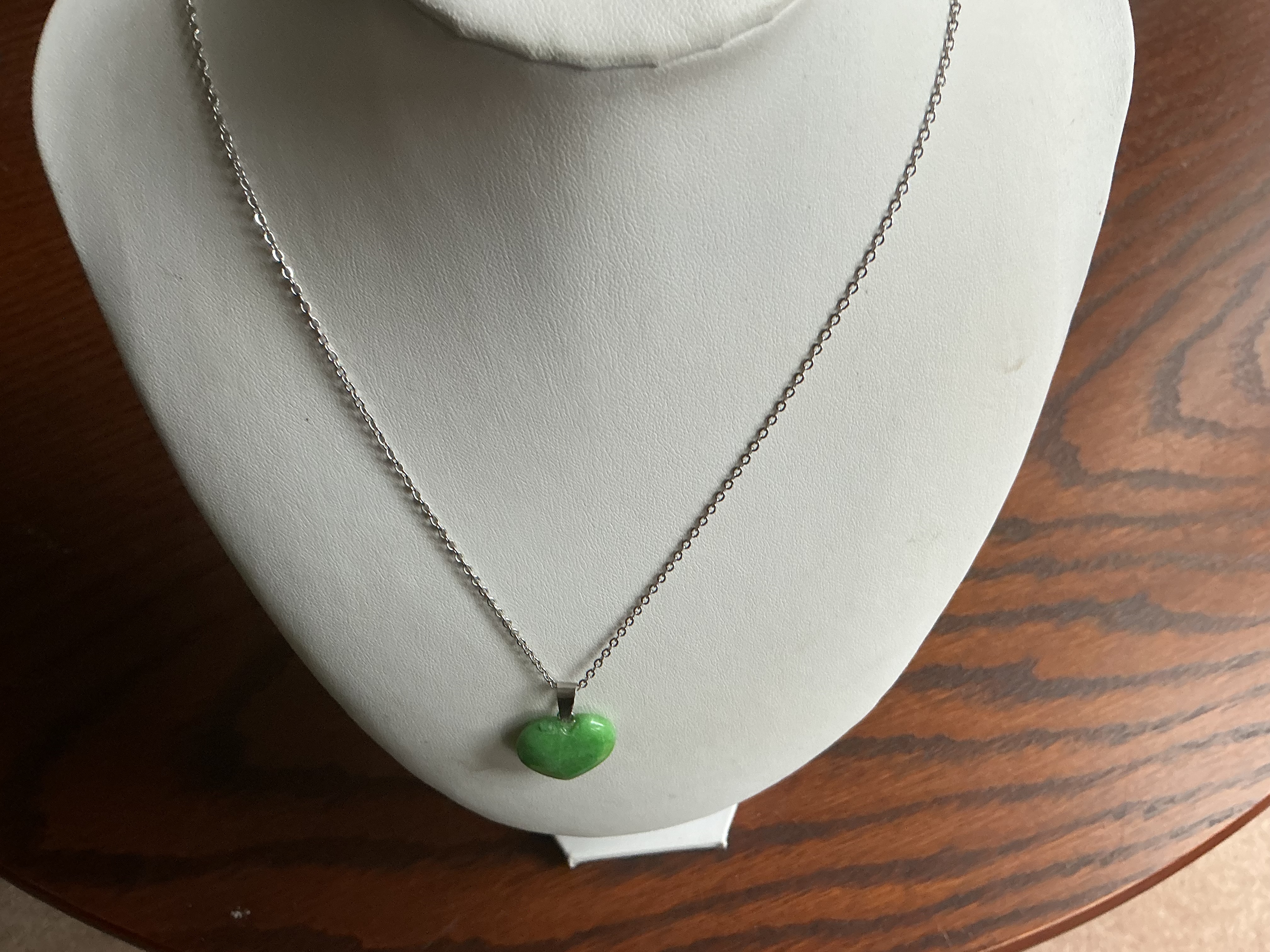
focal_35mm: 29
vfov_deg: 48.2
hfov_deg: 61.7
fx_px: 1064
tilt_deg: -64.6
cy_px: 476
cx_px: 635
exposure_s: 1/50
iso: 100
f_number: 1.8
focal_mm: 3
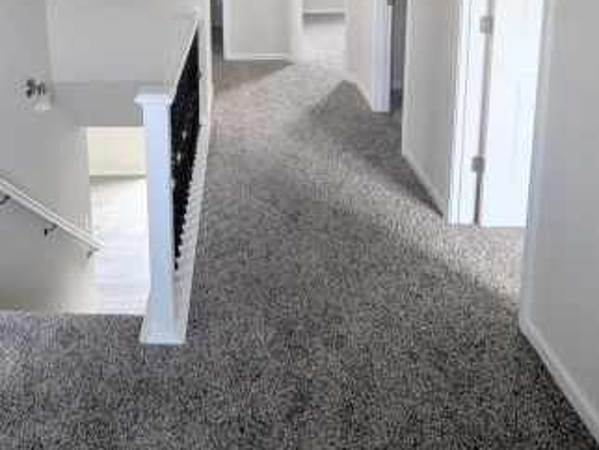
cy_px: 9
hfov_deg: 54.2
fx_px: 571
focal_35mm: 33
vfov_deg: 38.6
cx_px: 201
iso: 103
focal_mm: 2.35
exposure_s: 1/38.6
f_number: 2.2
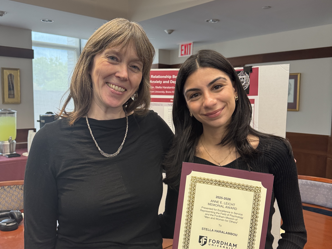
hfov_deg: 71.6
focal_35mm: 24
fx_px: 230
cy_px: 124
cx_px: 166
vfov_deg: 56.8
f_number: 1.78
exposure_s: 1/60
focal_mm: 6.76
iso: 200
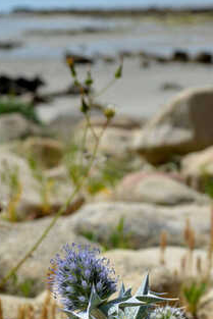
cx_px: 217
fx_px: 824
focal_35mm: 93
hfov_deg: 14.5
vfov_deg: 21.8
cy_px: 202
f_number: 8
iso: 100
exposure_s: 1/500
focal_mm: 30
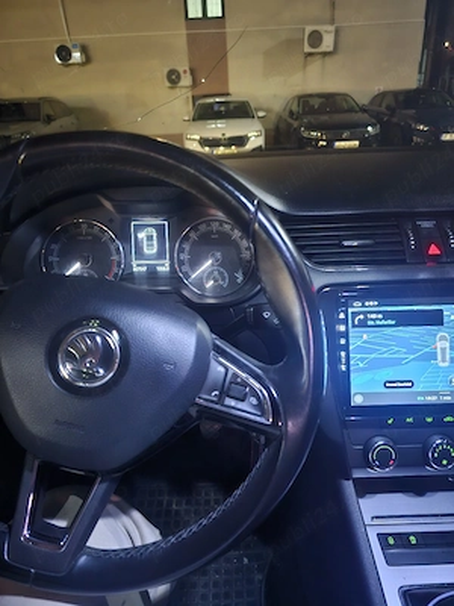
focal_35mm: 23
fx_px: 402
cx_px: 227
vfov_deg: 73.9
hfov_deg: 58.9
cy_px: 303
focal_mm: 6.3
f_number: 1.7
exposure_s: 1/11.1
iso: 1600
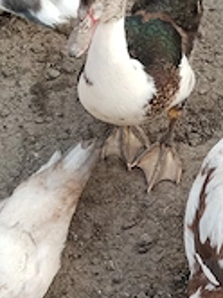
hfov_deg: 13.3
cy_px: 183
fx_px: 956
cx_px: 164
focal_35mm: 111
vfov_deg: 17.7
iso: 114
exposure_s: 1/100
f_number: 1.8
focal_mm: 4.75
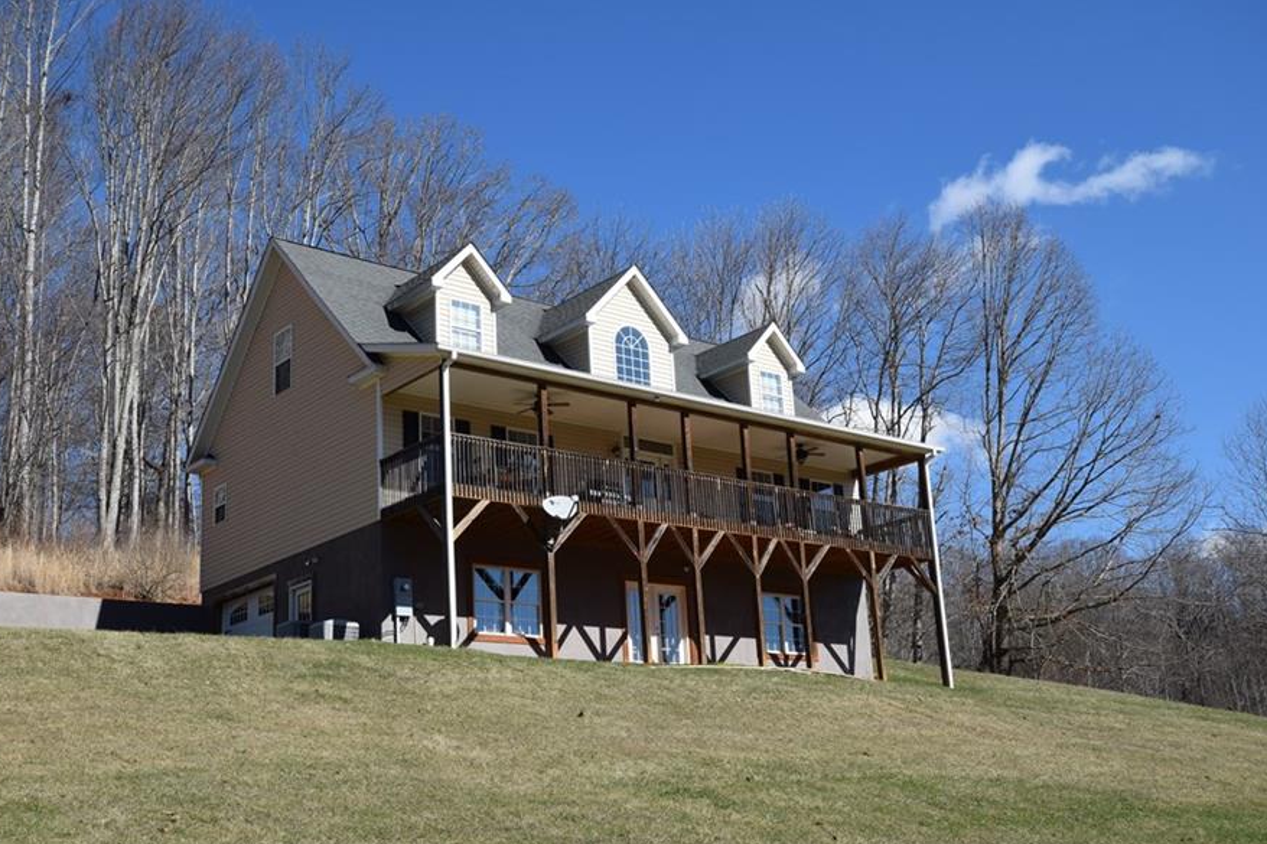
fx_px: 1478
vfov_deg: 31.9
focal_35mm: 42
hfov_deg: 46.4
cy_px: 443
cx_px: 625
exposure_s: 1/320
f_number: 9
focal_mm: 24
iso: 200
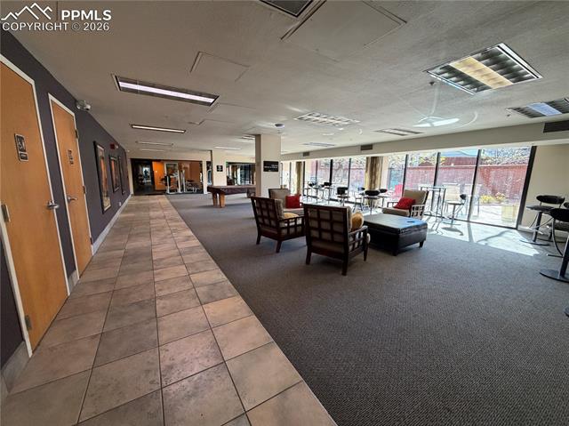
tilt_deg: -10.2
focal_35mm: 14
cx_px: 284
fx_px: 230
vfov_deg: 85.6
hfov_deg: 102.1
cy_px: 213
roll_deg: -1.0
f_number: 2.2
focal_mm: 2.22
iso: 250
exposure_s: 1/120
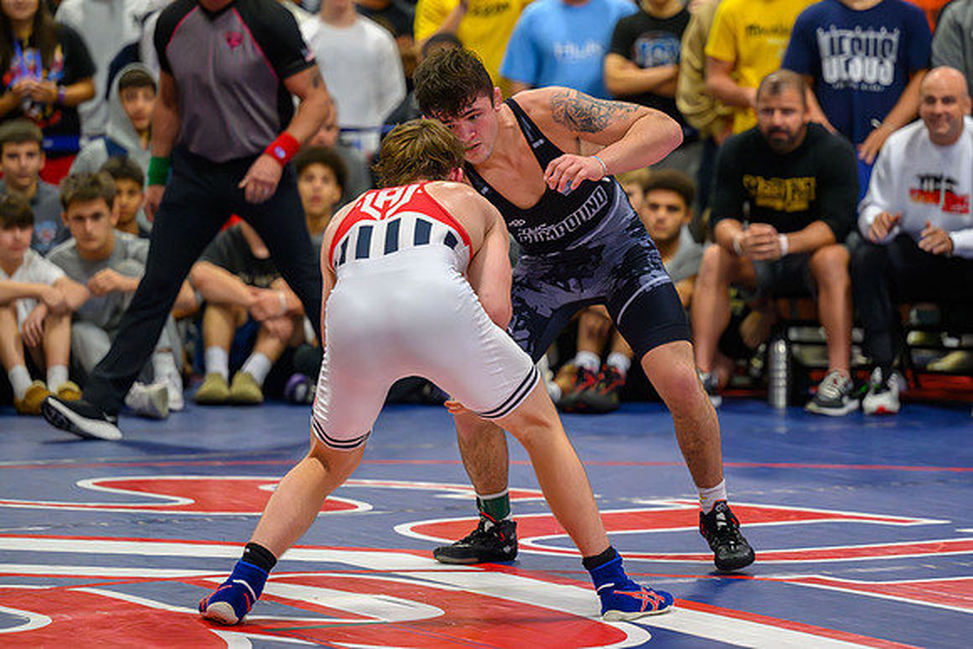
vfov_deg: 7.2
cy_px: 244
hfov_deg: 10.8
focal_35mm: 191
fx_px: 5155
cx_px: 520
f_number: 2.8
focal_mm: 150
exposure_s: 1/800
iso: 11400
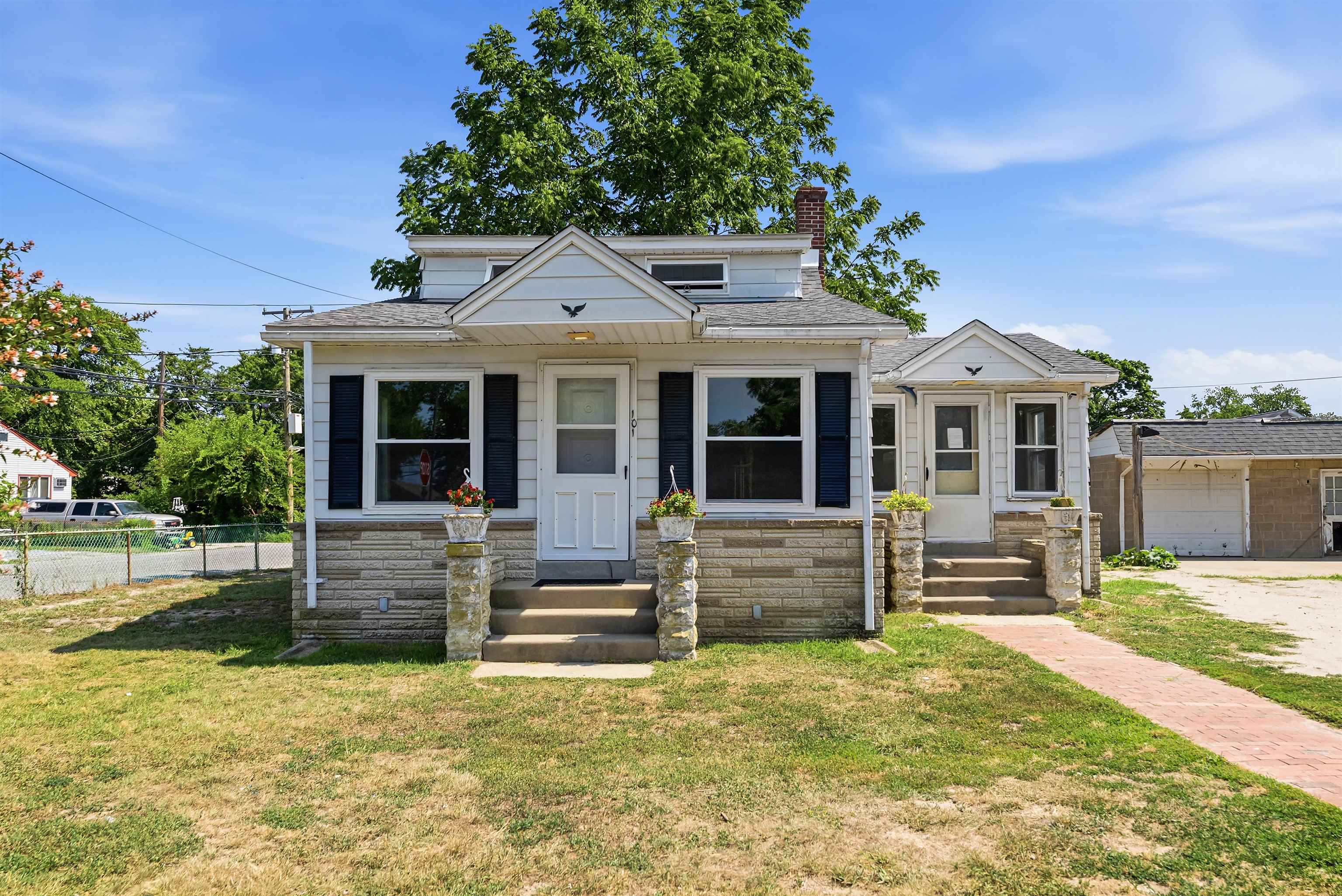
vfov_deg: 53.2
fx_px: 895
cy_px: 448
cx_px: 671
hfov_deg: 73.7
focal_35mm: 24
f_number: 7.1
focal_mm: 24
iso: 640
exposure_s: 1/1000
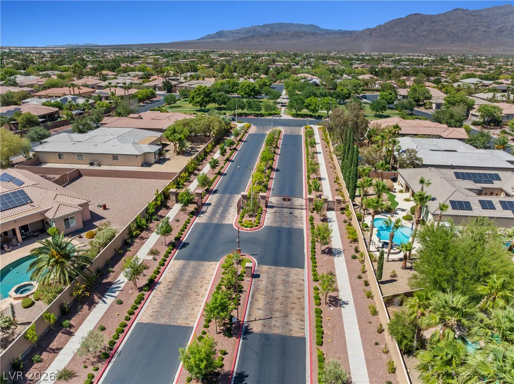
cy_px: 192
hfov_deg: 71.6
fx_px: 356
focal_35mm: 24
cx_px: 257
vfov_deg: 56.7
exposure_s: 1/160
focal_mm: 12.29
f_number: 2.8
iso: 100
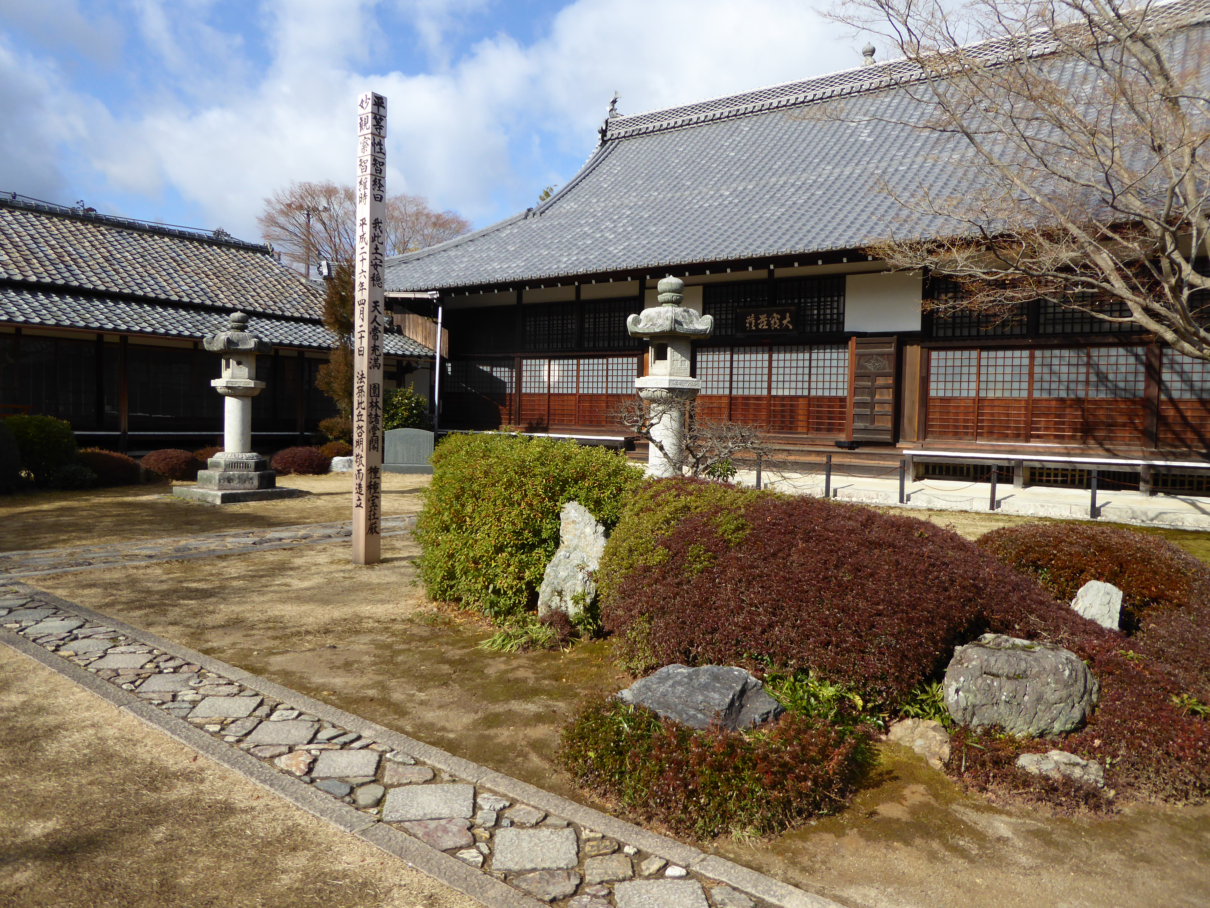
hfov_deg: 69.4
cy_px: 454
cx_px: 605
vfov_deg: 54.9
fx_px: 874
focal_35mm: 25
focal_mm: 4.3
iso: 100
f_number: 3.3
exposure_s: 1/1000
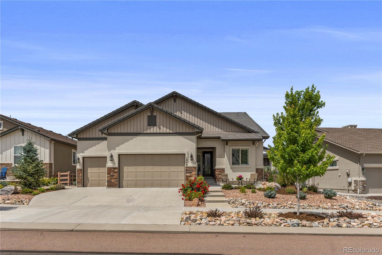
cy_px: 128
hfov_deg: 81.6
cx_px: 191
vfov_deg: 59.8
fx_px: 221
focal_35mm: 21
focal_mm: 13.9
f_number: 8
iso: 125
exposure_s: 1/500
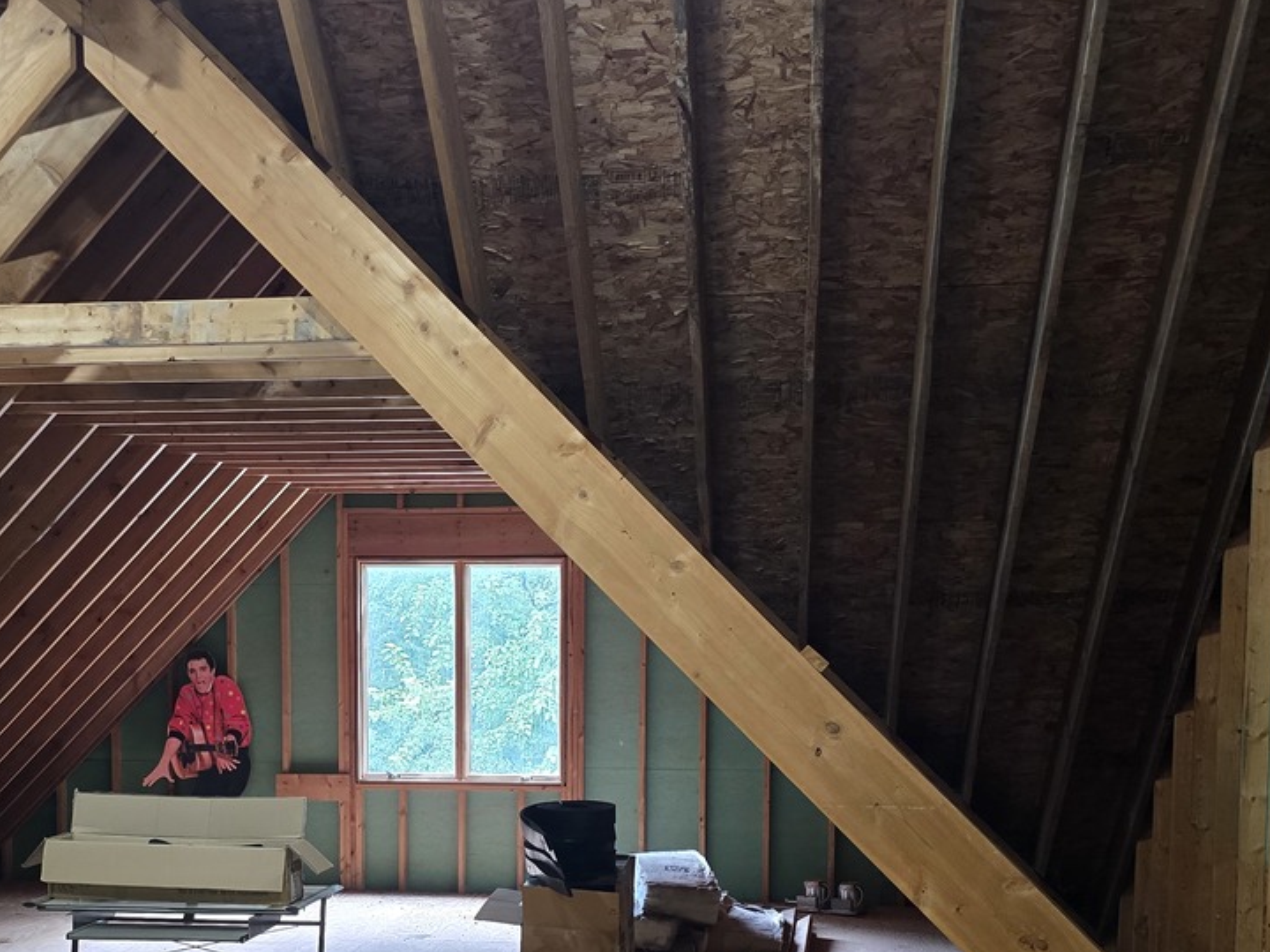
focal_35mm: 46
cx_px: 471
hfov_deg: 40.9
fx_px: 1688
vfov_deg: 30.7
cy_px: 774
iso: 640
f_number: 1.7
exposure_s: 1/60
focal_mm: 6.3
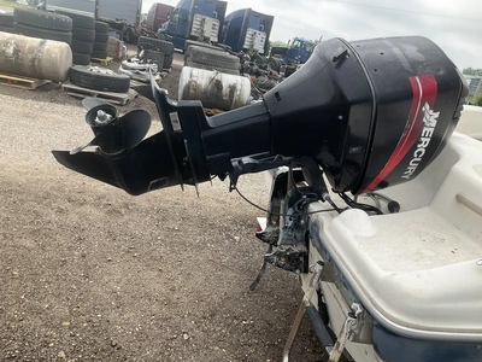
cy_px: 181
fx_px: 404
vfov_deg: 48.2
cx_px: 241
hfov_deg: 61.7
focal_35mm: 29
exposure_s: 1/700
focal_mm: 3
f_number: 1.8
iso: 25
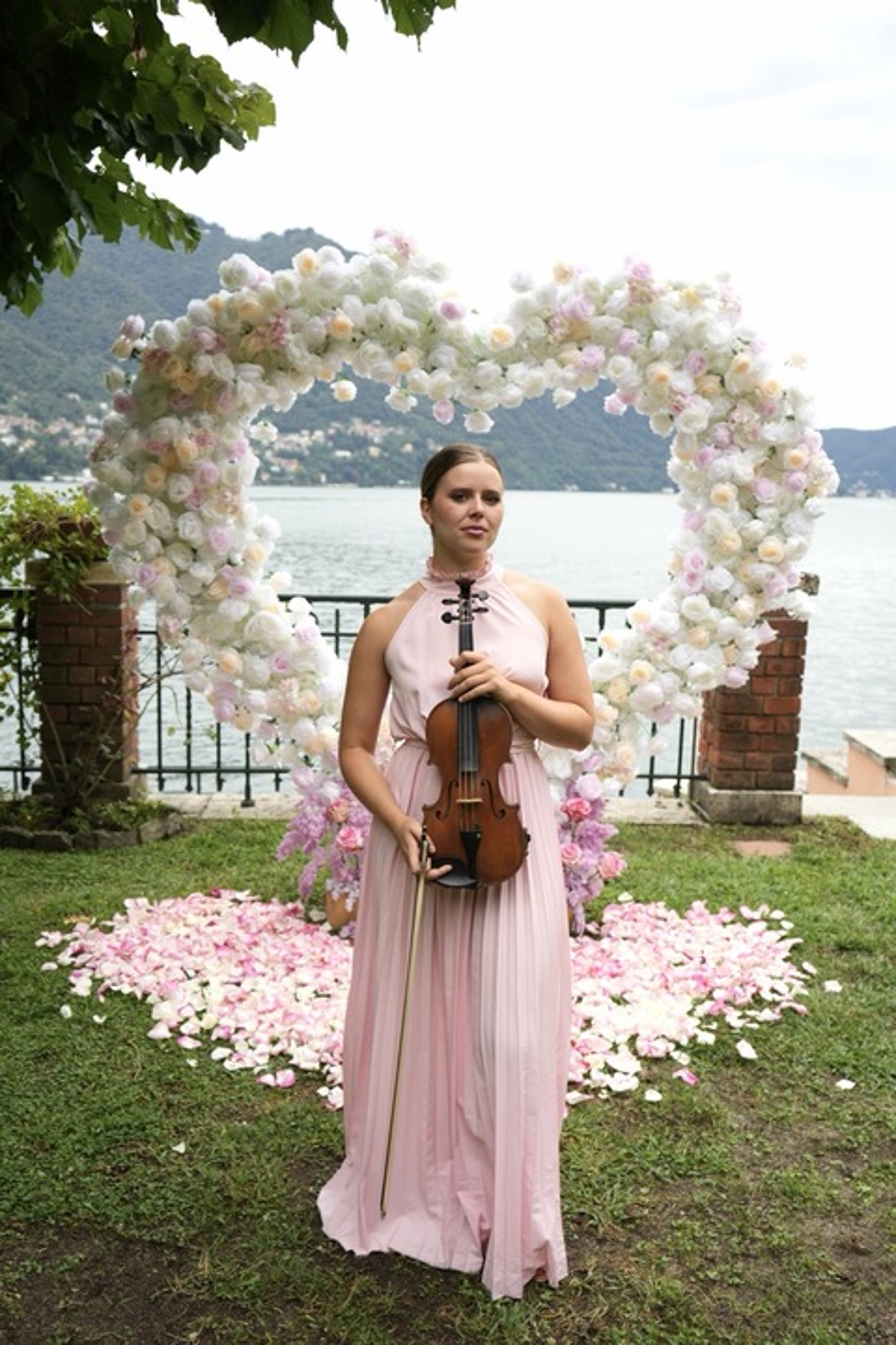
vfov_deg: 58.7
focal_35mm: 32
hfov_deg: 41.1
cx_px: 448
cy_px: 672
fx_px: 1195
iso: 100
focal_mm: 32
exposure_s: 1/50
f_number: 4
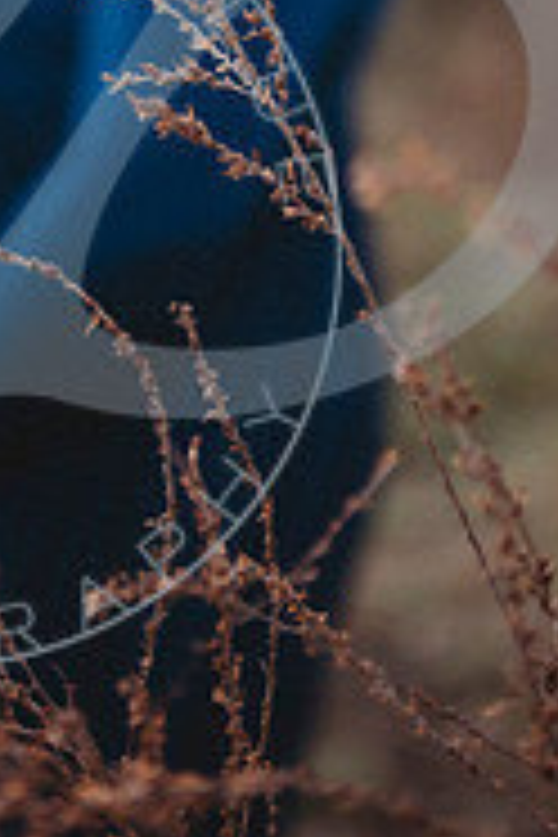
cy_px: -90
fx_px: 2697
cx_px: 126
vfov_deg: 17.1
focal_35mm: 116
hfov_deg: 11.8
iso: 100
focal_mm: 48
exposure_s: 1/160
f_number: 2.8
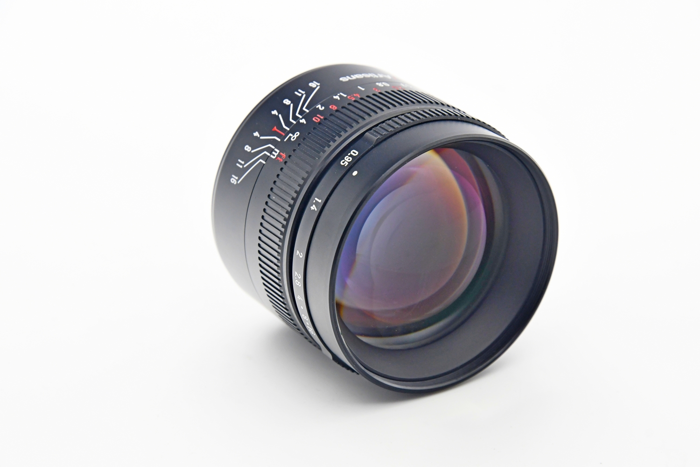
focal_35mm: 120
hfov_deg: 17.1
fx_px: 2333
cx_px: 350
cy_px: 234
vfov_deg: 11.4
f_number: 8
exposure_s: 1/125
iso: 1250
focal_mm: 80
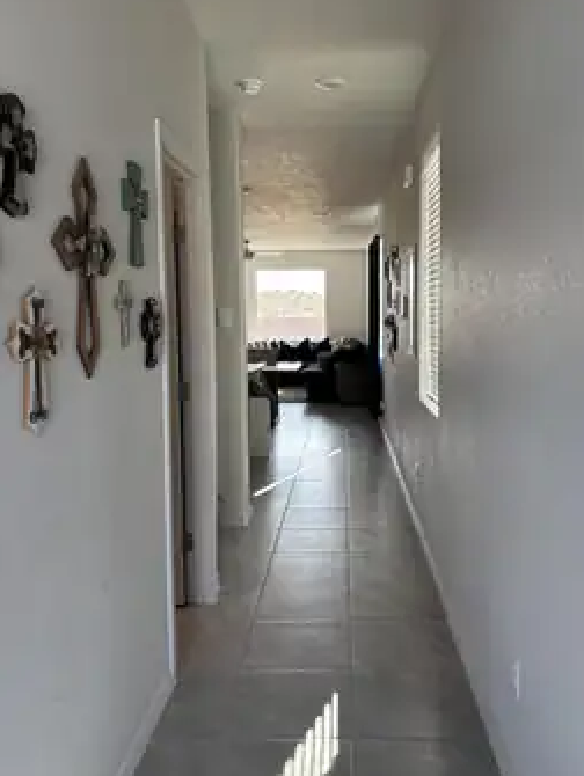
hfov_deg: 45.3
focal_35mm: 31
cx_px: 345
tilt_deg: -4.8
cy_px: 373
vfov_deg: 58.3
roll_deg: +0.0
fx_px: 696
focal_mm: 5.96
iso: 80
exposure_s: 1/120
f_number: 1.6
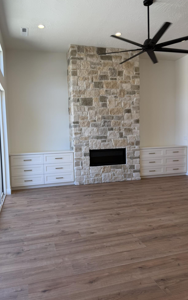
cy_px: 147
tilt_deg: -3.9
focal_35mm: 26
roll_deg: +2.7
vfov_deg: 70.4
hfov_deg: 47.5
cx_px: 85
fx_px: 213
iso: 80
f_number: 1.78
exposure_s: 1/228
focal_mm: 6.76
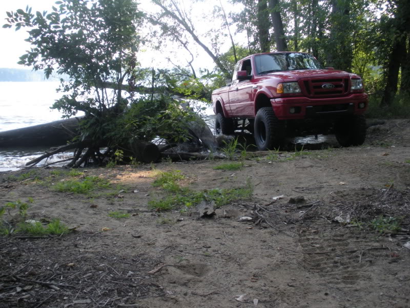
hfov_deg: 51.4
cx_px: 205
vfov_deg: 39.7
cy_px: 154
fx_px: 426
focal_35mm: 36
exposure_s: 1/108
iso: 64
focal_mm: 6.3
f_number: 3.5
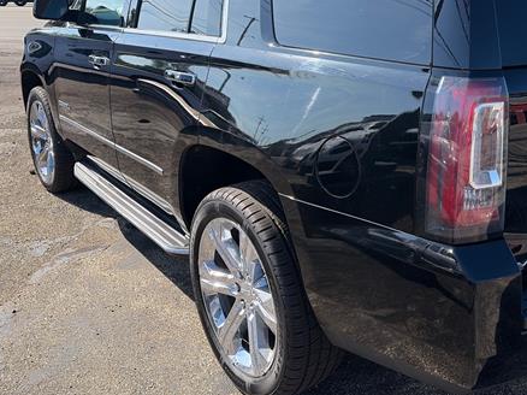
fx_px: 578
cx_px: 357
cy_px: 114
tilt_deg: -13.1
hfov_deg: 48.1
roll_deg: -0.3
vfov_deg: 37.0
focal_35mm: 38
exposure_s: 1/1099
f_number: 1.6
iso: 50
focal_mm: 5.96
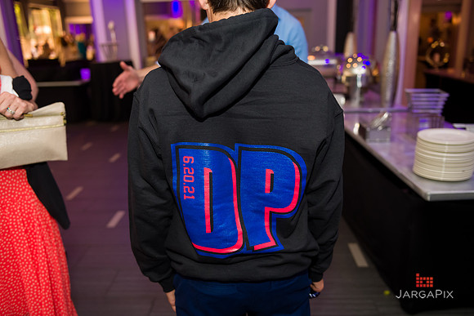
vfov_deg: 41.1
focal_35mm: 32
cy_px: 158
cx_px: 237
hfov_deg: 58.7
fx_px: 421
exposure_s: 1/100
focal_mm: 32
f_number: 3.2
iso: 1250
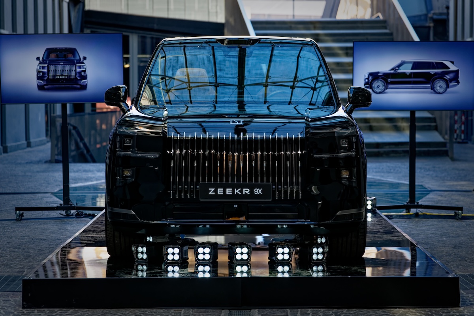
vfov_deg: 13.0
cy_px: 158
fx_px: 1382
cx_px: 237
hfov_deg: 19.5
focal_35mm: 105
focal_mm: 105
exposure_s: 1/320
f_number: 3.5
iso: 640
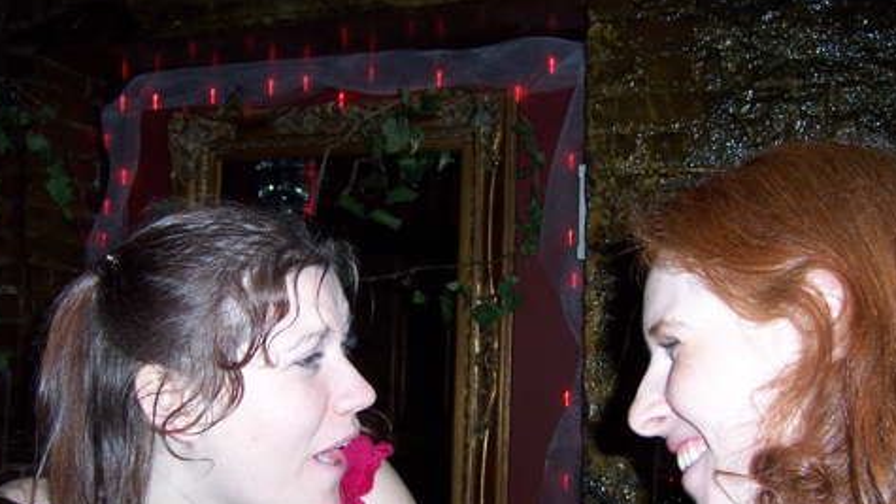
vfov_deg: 27.0
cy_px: 300
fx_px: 1045
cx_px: 414
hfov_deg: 46.4
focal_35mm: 44
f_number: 2.8
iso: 125
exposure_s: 1/60
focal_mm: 6.2
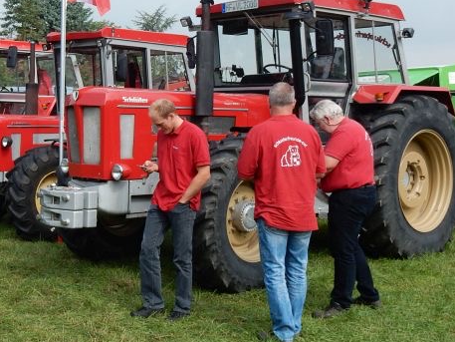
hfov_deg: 30.0
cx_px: 95
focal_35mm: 63
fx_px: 828
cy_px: 105
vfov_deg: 23.2
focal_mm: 6.4
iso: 125
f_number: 4
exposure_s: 1/640
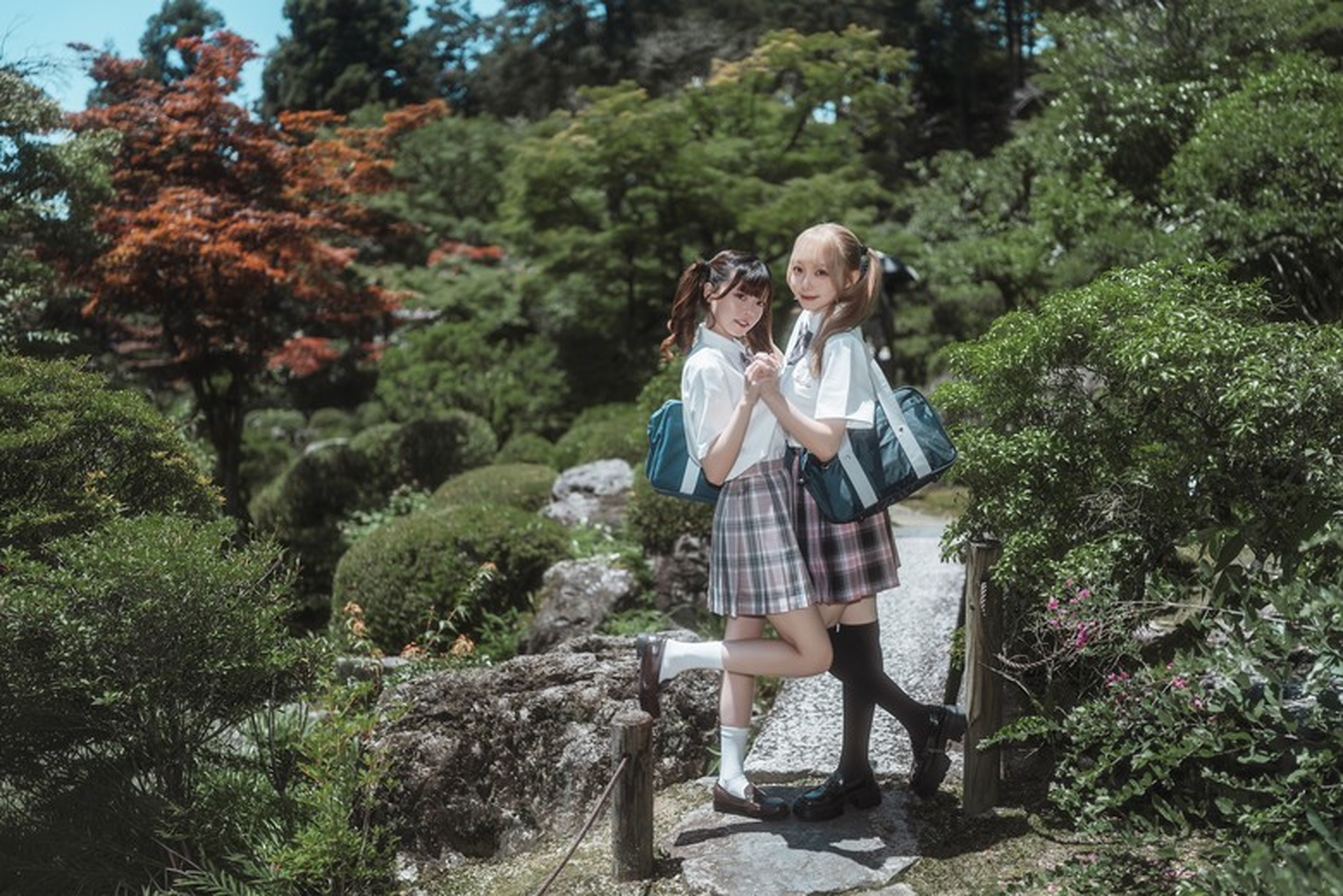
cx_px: 672
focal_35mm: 35
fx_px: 1306
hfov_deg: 54.4
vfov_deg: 37.9
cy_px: 448
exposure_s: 1/1000
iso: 50
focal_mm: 35
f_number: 1.4
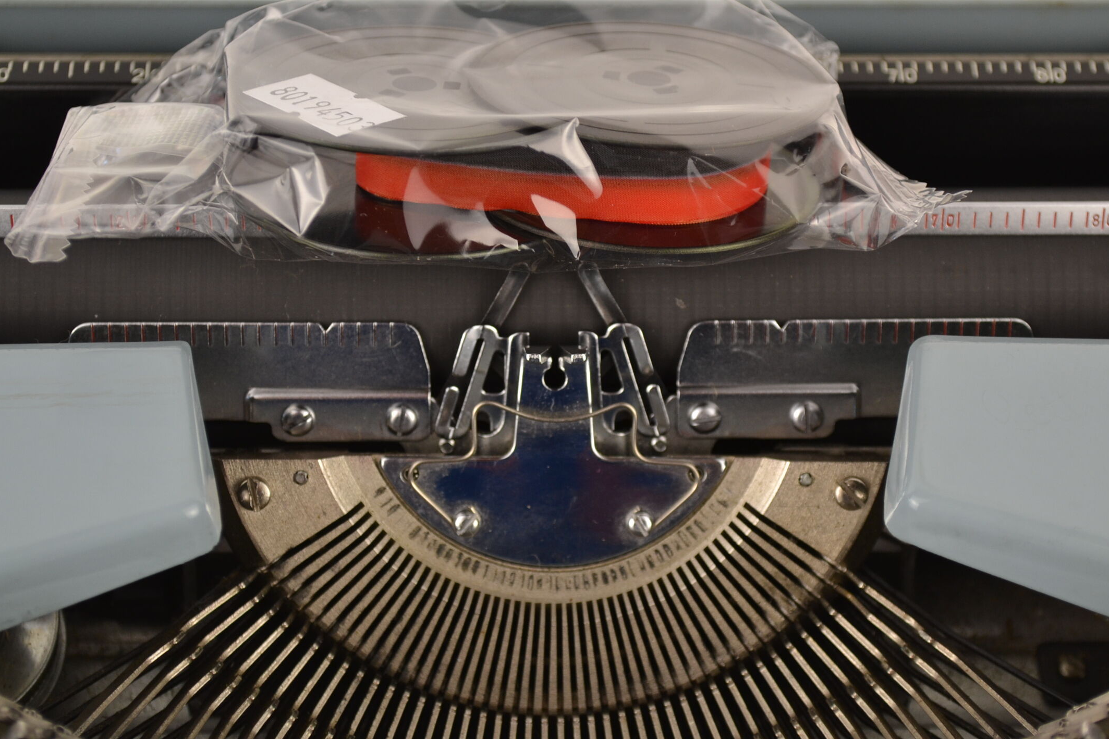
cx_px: 565
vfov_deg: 17.5
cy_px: 346
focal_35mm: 78
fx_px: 2403
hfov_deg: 26.0
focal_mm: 48
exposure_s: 1/125
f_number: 5.6
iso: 400
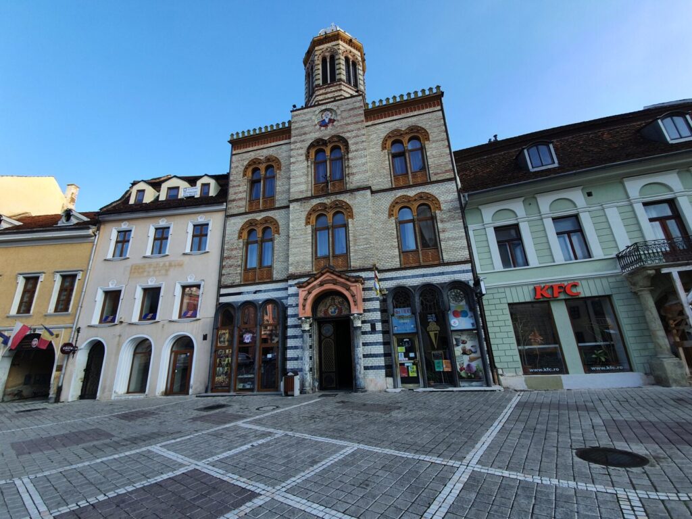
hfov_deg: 106.2
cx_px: 346
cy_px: 260
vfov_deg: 89.9
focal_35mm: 13
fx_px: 260
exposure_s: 1/263
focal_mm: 1.8
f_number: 2.2
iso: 50
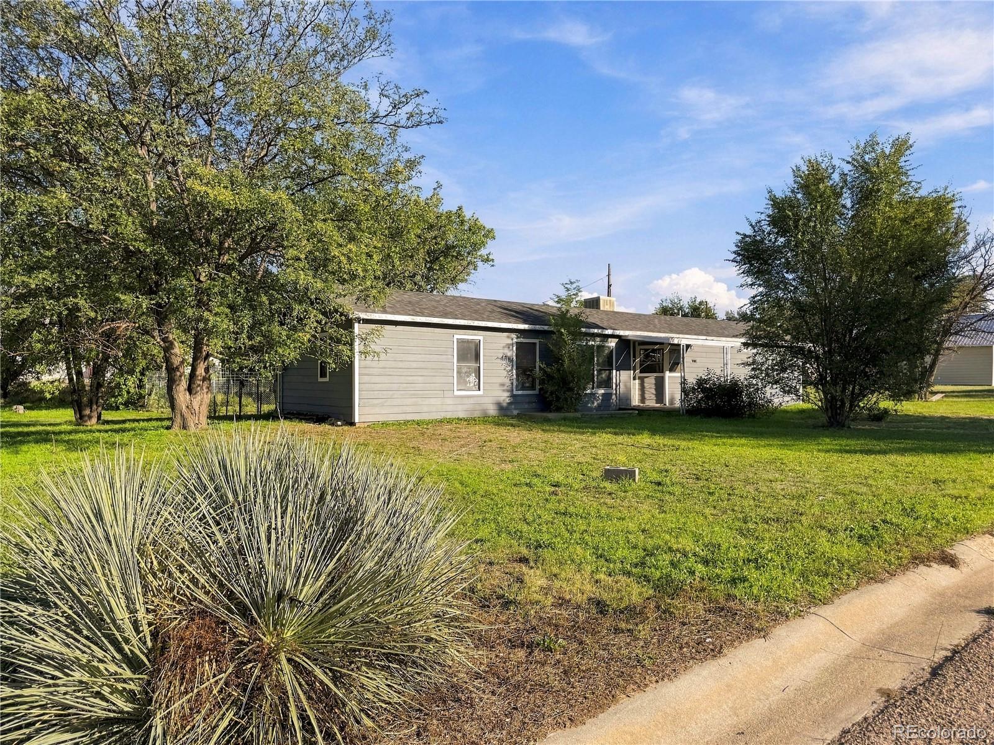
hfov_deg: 71.6
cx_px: 497
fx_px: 689
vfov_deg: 56.8
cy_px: 372
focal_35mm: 24
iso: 80
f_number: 1.8
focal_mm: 6.8
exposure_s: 1/3200
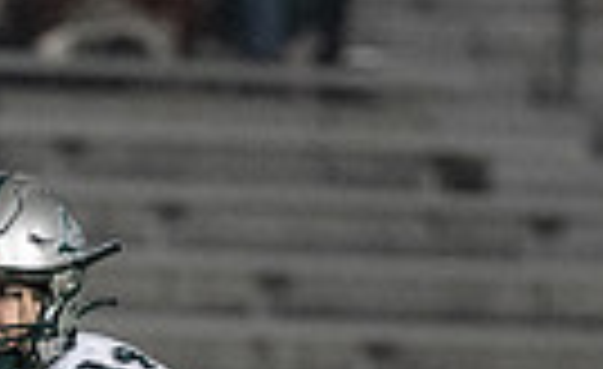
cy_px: 760
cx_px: 73
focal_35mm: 1423
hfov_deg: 1.5
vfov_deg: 0.9
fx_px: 23249
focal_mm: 200
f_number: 2.8
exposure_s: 1/1250
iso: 3200
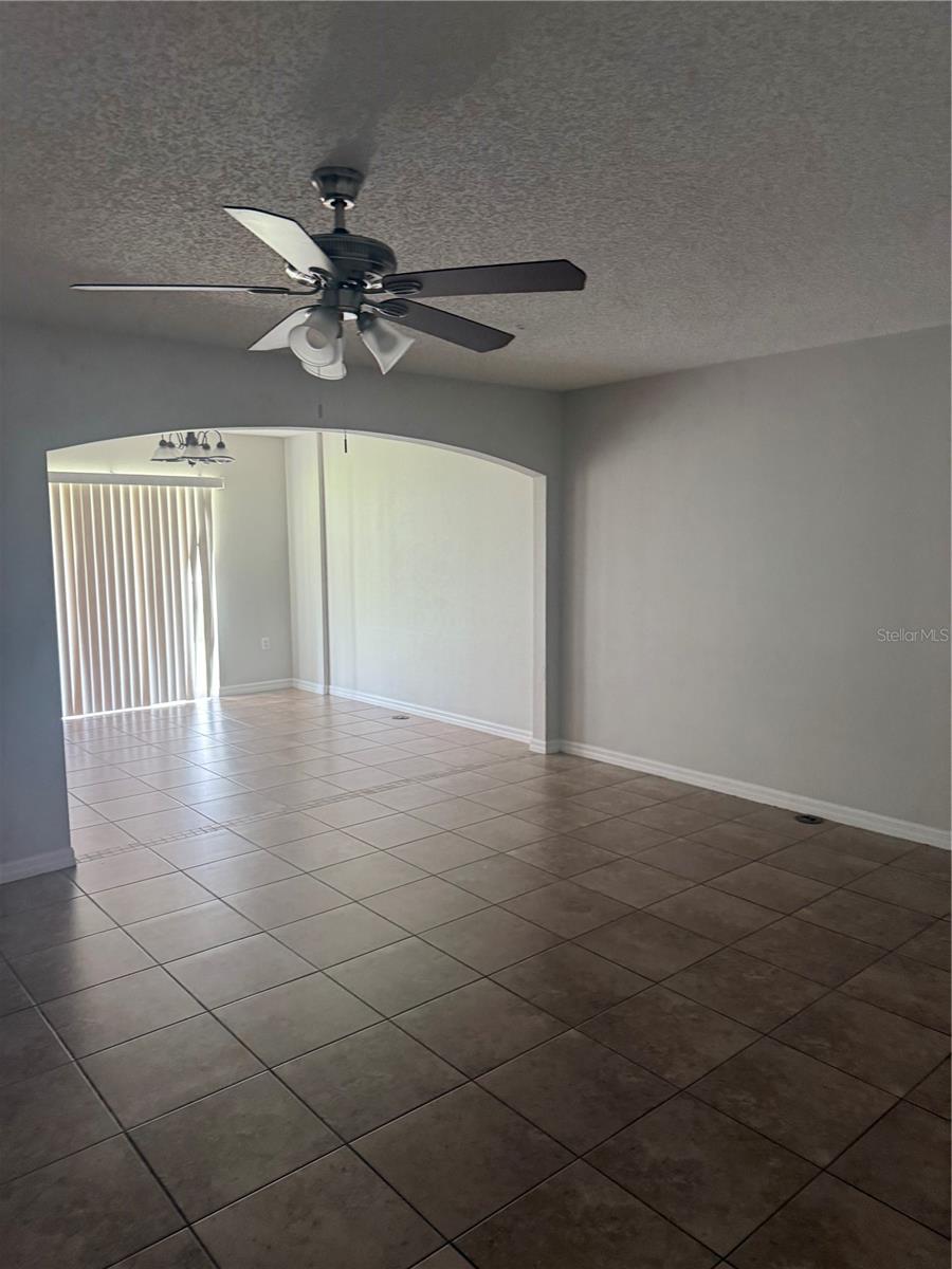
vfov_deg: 71.6
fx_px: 880
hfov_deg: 56.8
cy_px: 634
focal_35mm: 24
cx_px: 476
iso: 400
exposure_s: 1/60
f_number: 1.78
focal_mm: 6.76
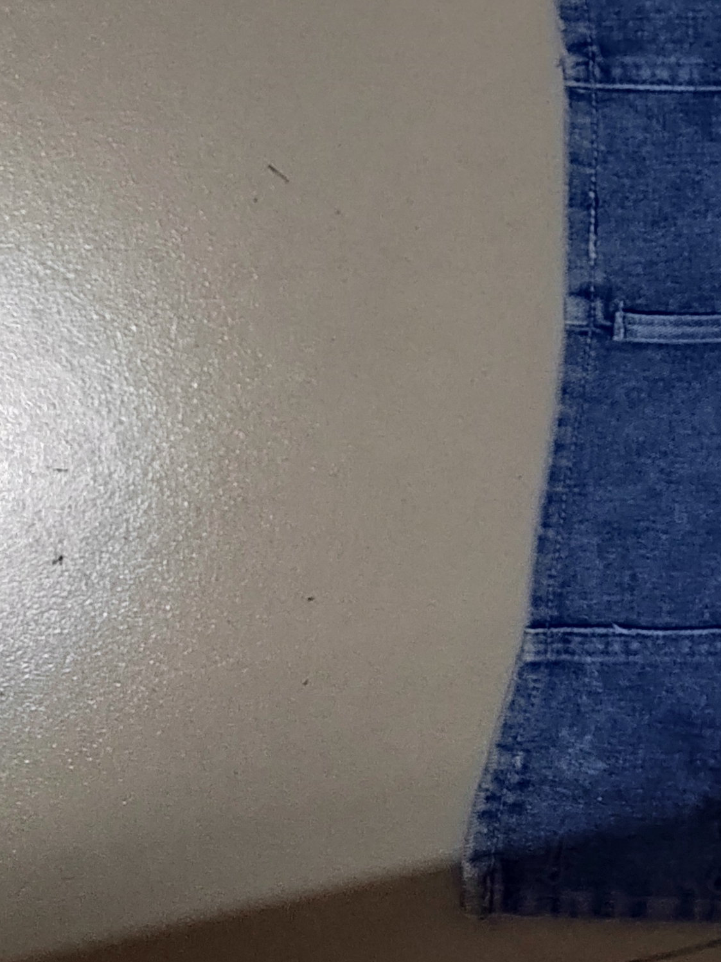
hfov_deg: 24.3
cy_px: -114
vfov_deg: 28.9
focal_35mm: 60
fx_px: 1667
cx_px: 472
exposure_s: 1/16.7
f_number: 1.9
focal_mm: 5.52
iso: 4800
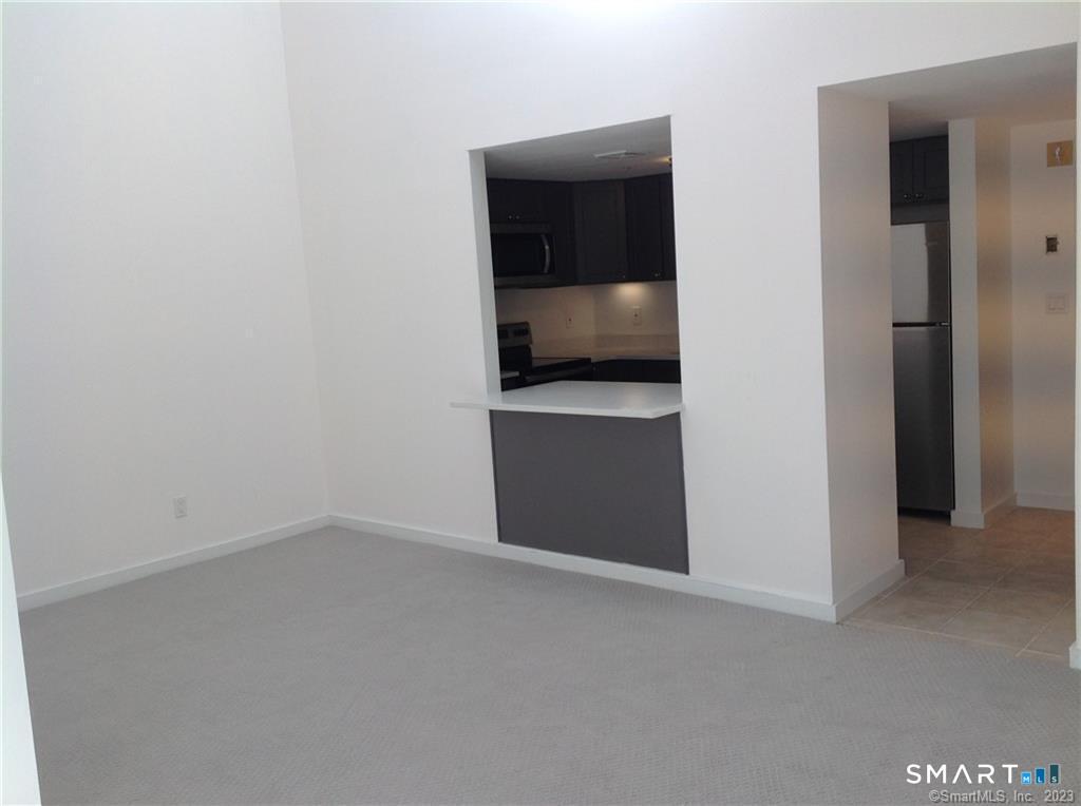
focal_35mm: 35
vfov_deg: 40.6
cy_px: 403
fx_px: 1091
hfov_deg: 52.7
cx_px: 540
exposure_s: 1/206
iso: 50
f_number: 2.4
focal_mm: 4.28
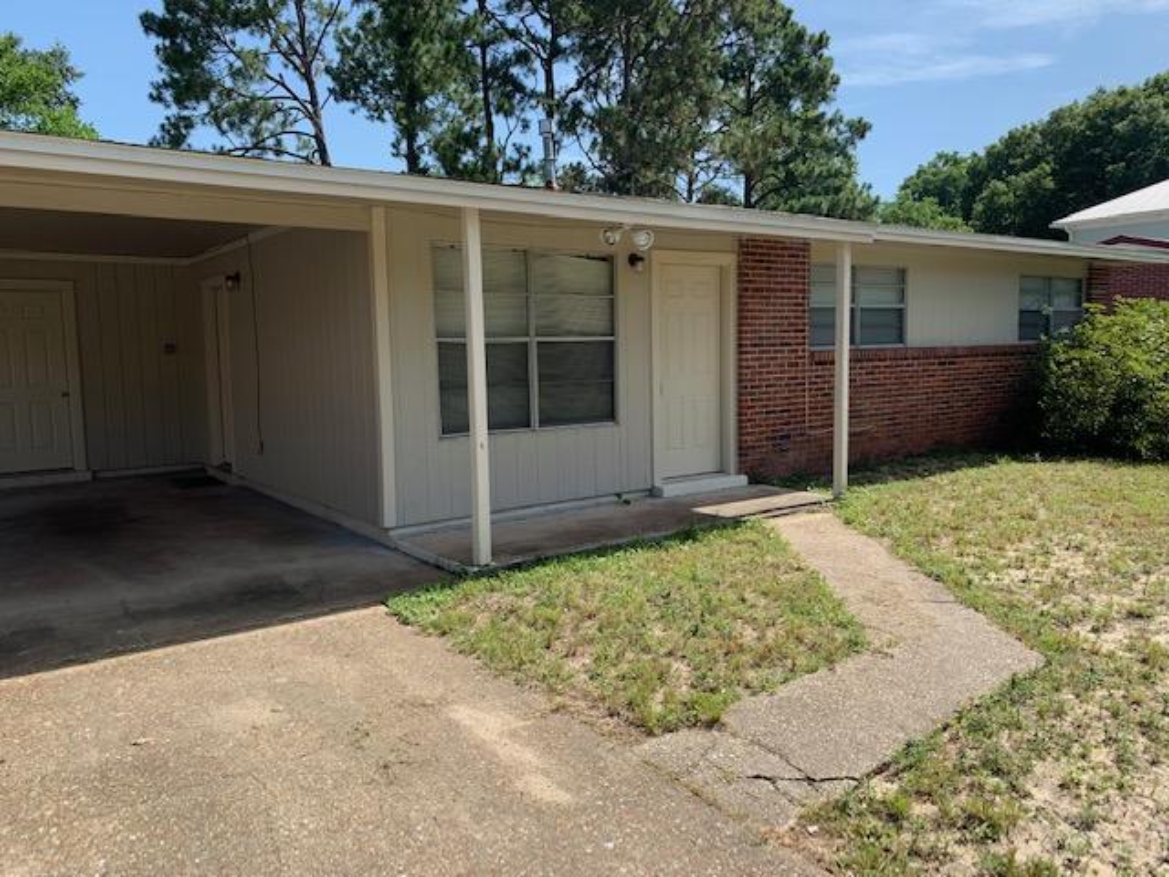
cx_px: 584
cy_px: 438
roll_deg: +0.7
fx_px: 878
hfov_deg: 67.3
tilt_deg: -5.5
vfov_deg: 53.1
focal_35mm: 26
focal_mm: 4.25
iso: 25
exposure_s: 1/1314
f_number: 1.8
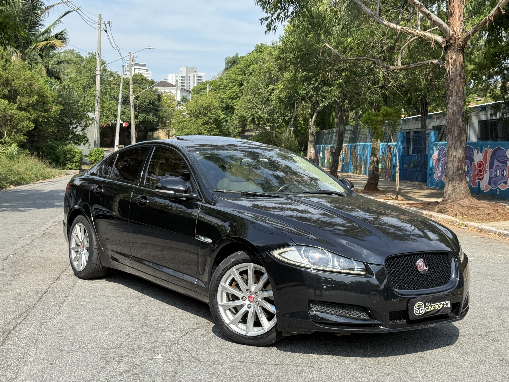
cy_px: 191
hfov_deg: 39.7
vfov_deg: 30.3
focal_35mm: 48
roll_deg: -1.7
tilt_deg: -2.4
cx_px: 254
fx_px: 706
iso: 64
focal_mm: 6.76
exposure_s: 1/2273
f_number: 1.78
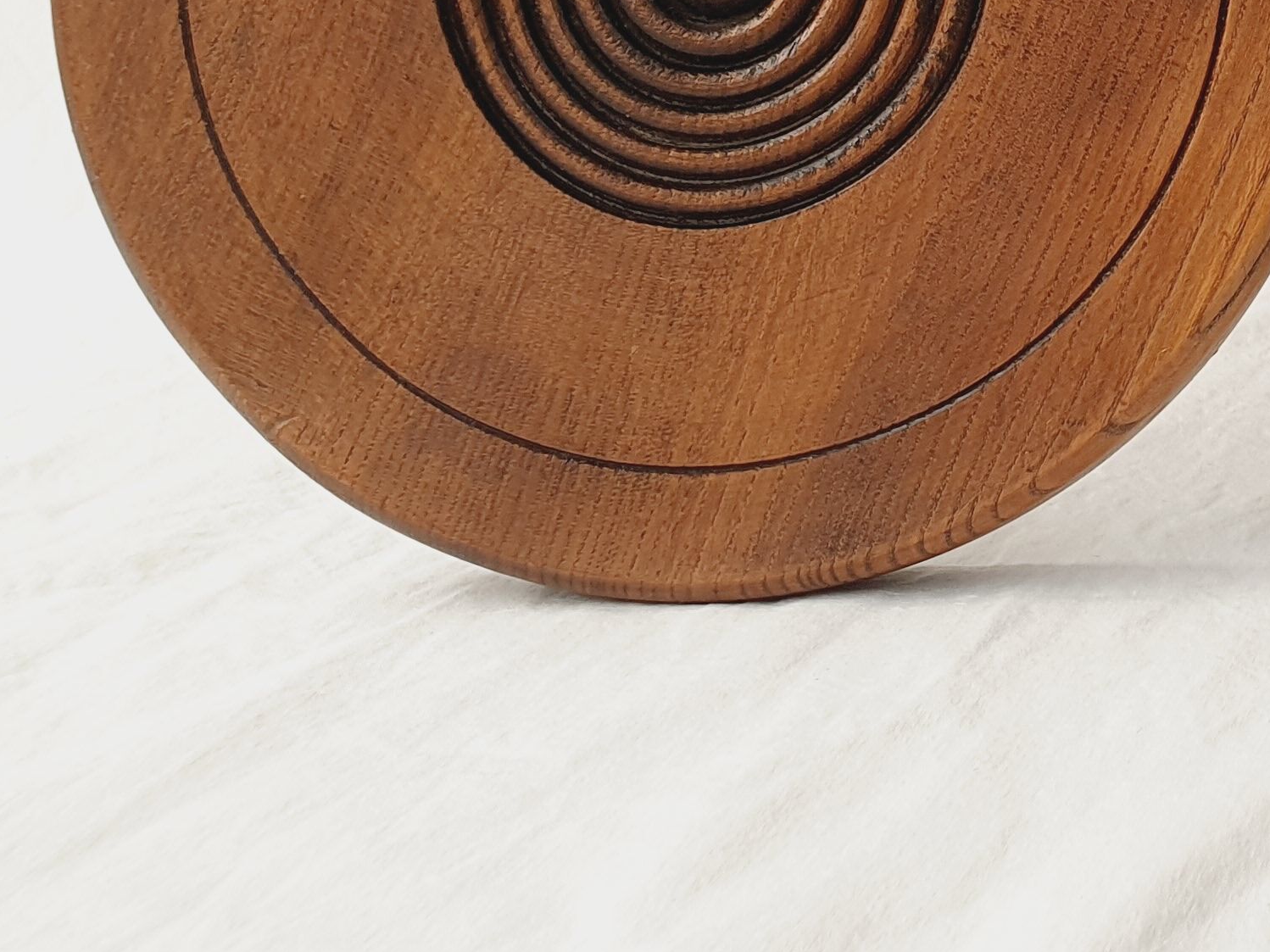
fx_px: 2568
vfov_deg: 20.7
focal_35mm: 70
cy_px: 134
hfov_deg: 24.4
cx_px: 1639
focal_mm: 4.32
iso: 50
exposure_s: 1/244
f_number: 2.4
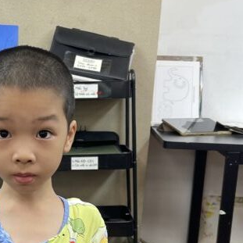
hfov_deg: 23.8
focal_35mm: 71
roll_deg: -1.7
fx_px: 564
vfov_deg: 23.7
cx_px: 38
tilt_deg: -16.1
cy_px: 218
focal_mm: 5.1
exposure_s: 1/121
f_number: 1.6
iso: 100
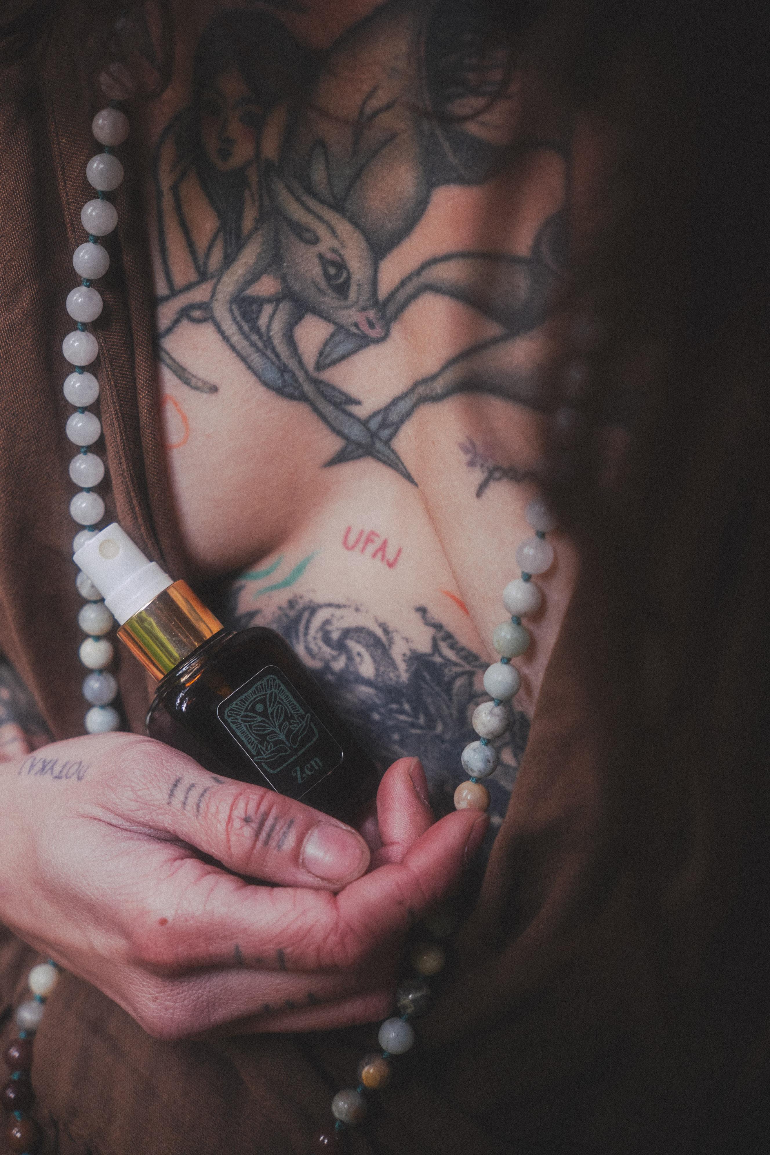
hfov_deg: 26.5
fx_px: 1636
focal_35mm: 51
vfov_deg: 38.9
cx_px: 385
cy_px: 578
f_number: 2.8
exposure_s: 1/125
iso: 320
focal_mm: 34
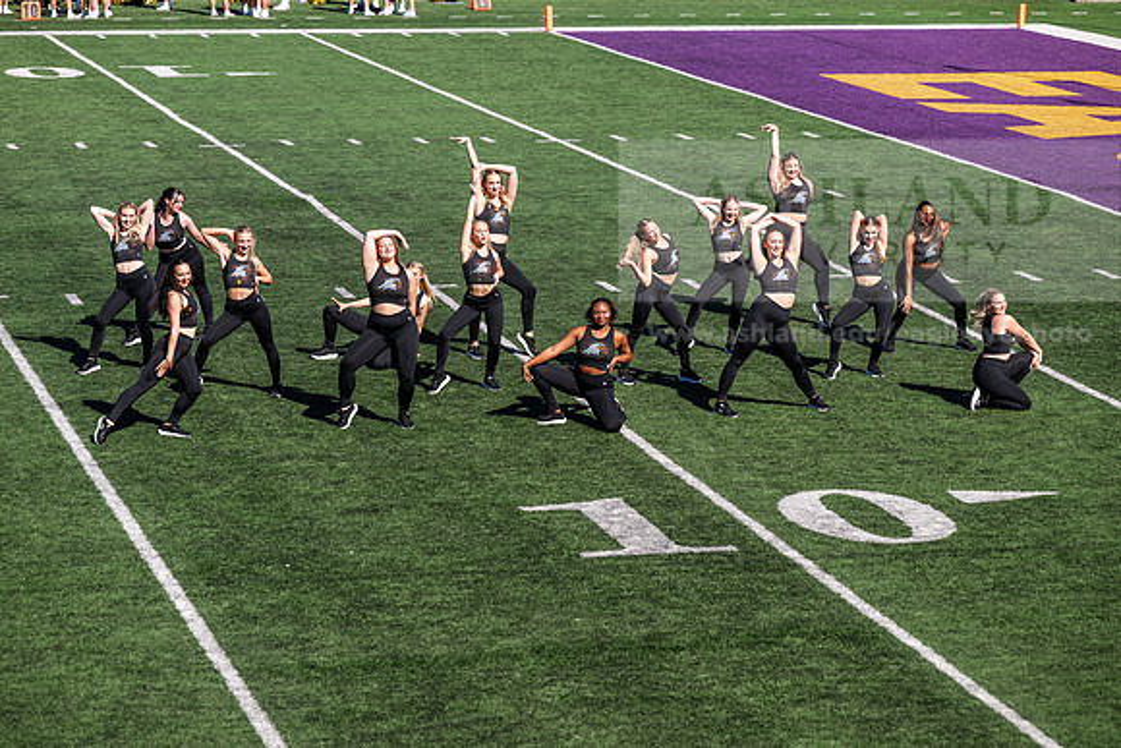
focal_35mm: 120
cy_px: 374
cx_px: 560
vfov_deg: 11.4
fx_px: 3737
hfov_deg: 17.1
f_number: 4.5
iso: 160
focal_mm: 120
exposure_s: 1/1000
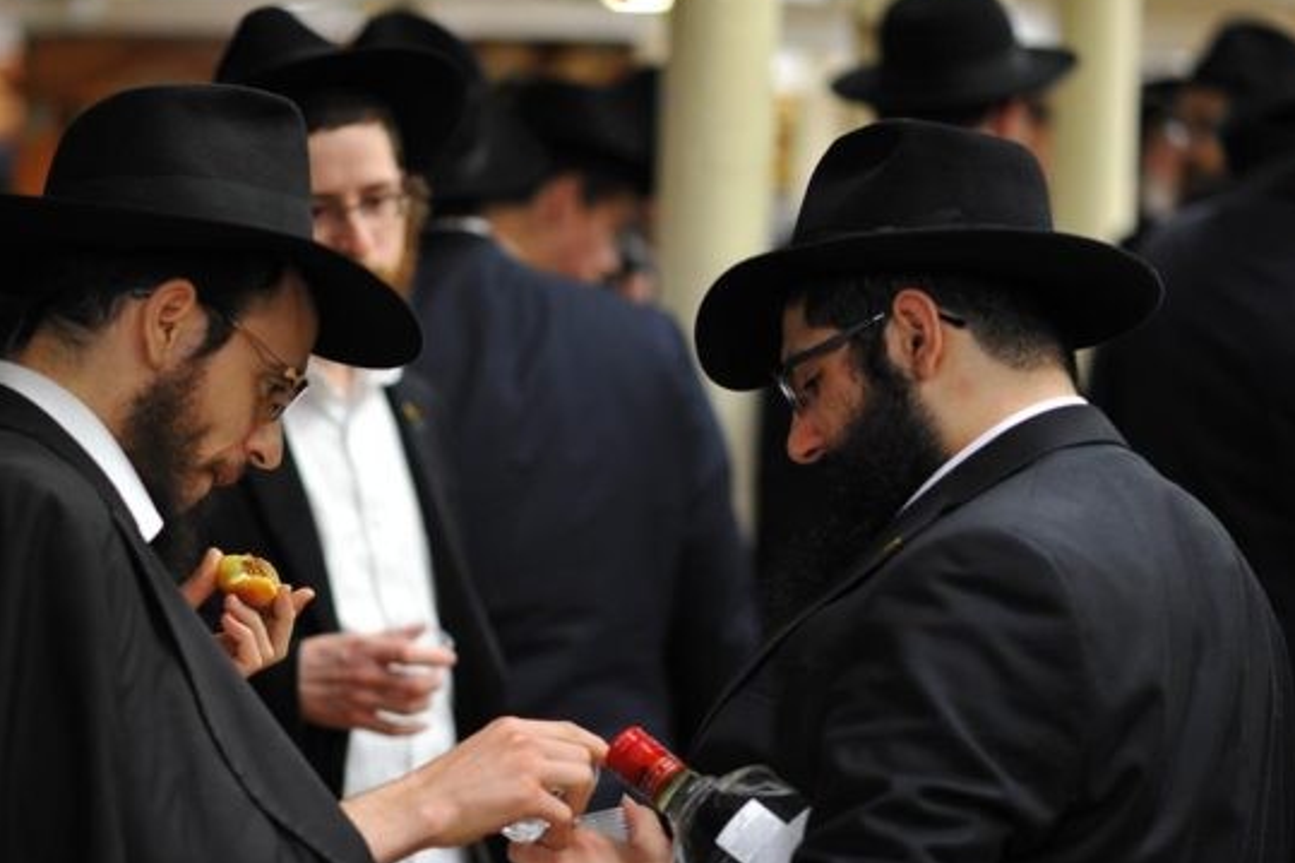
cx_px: 519
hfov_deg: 16.9
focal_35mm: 121
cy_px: 540
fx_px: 4351
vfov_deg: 11.3
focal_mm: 85
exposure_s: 1/125
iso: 1000
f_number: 2
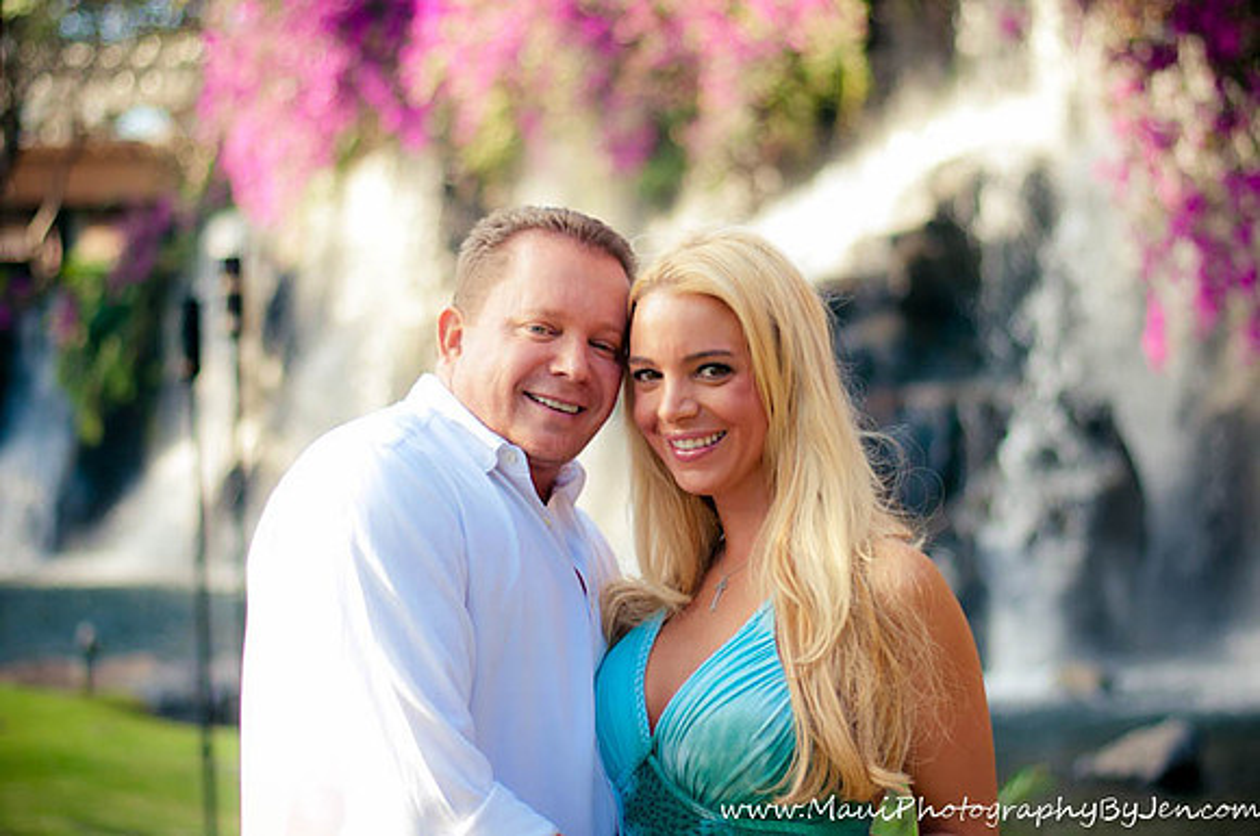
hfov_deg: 27.0
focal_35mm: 75
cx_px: 630
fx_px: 2621
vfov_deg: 18.1
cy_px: 418
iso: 200
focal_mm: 50
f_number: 1.8
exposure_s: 1/250
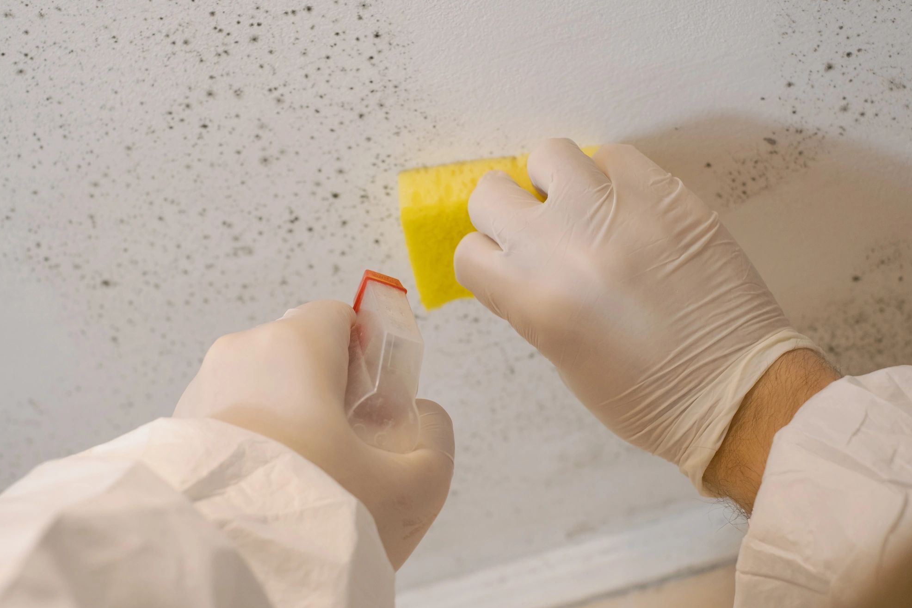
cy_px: 303
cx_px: 479
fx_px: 1444
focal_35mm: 57
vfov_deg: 23.8
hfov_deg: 35.0
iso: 250
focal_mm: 35
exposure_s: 1/125
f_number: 4
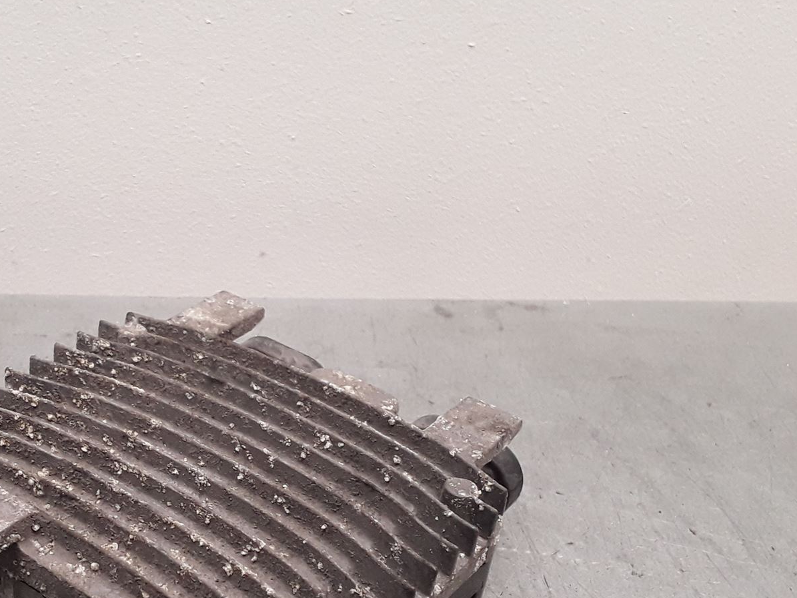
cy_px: 505
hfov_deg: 38.5
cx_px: 184
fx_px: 1105
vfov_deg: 29.4
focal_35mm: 48
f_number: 1.9
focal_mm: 2.91
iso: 100
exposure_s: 1/100
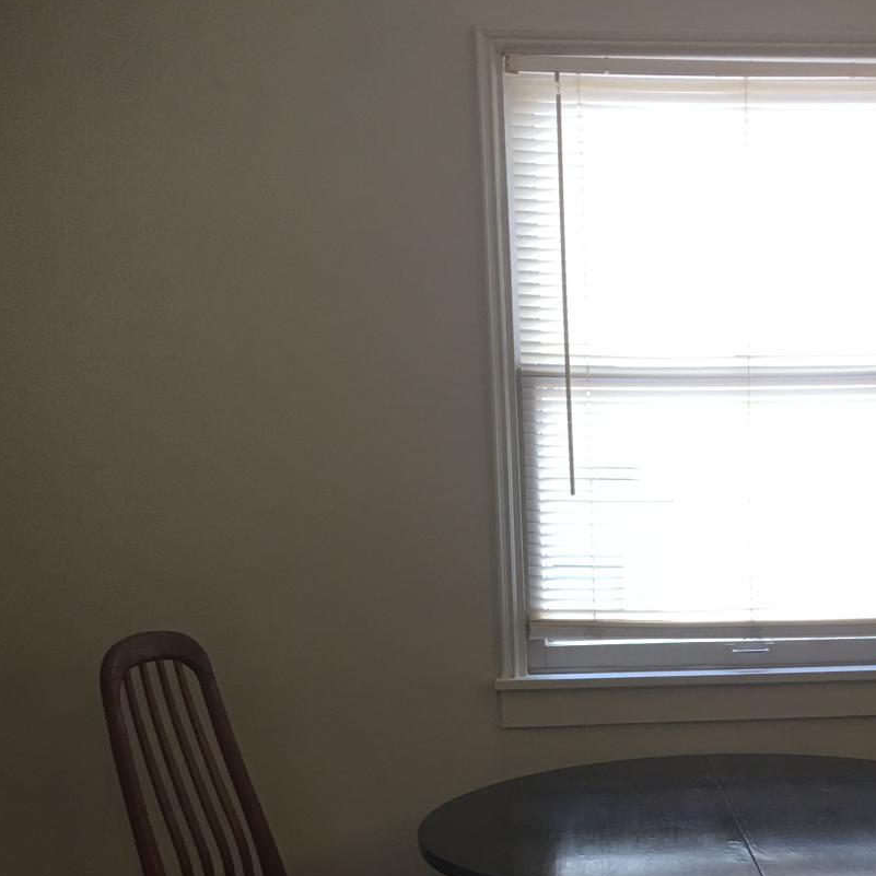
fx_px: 1832
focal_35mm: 64
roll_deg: +0.1
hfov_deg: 26.2
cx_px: 748
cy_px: 785
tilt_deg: -11.3
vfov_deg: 26.0
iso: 32
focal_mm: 4.15
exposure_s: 1/33
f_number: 2.2
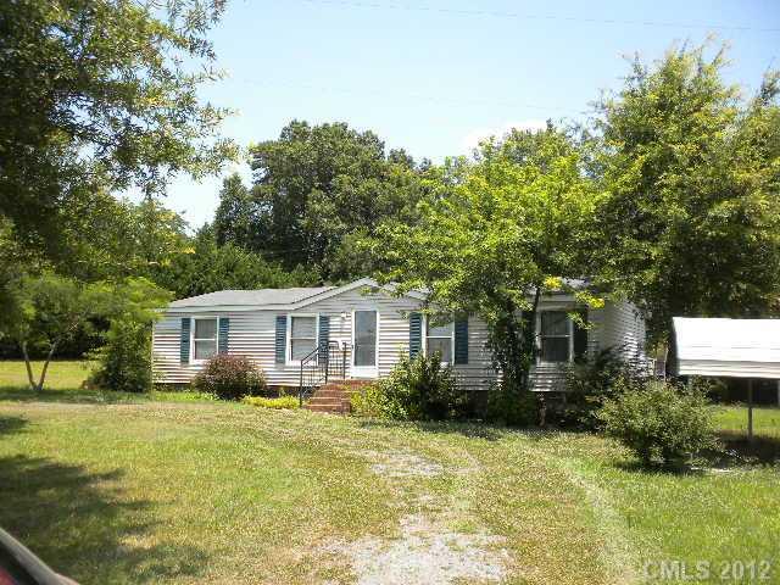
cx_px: 390
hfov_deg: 50.1
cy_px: 292
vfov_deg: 38.7
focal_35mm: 37
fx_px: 834
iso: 90
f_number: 3.5
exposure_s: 1/497
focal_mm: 6.6
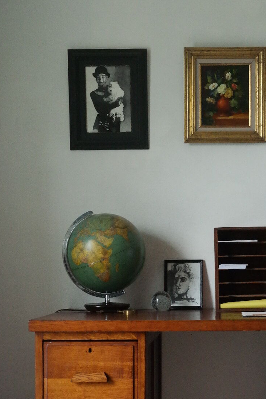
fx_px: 698
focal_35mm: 63
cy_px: 273
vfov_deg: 31.6
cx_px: 206
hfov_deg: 21.3
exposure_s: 1/30
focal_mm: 26
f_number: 5.6
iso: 3200
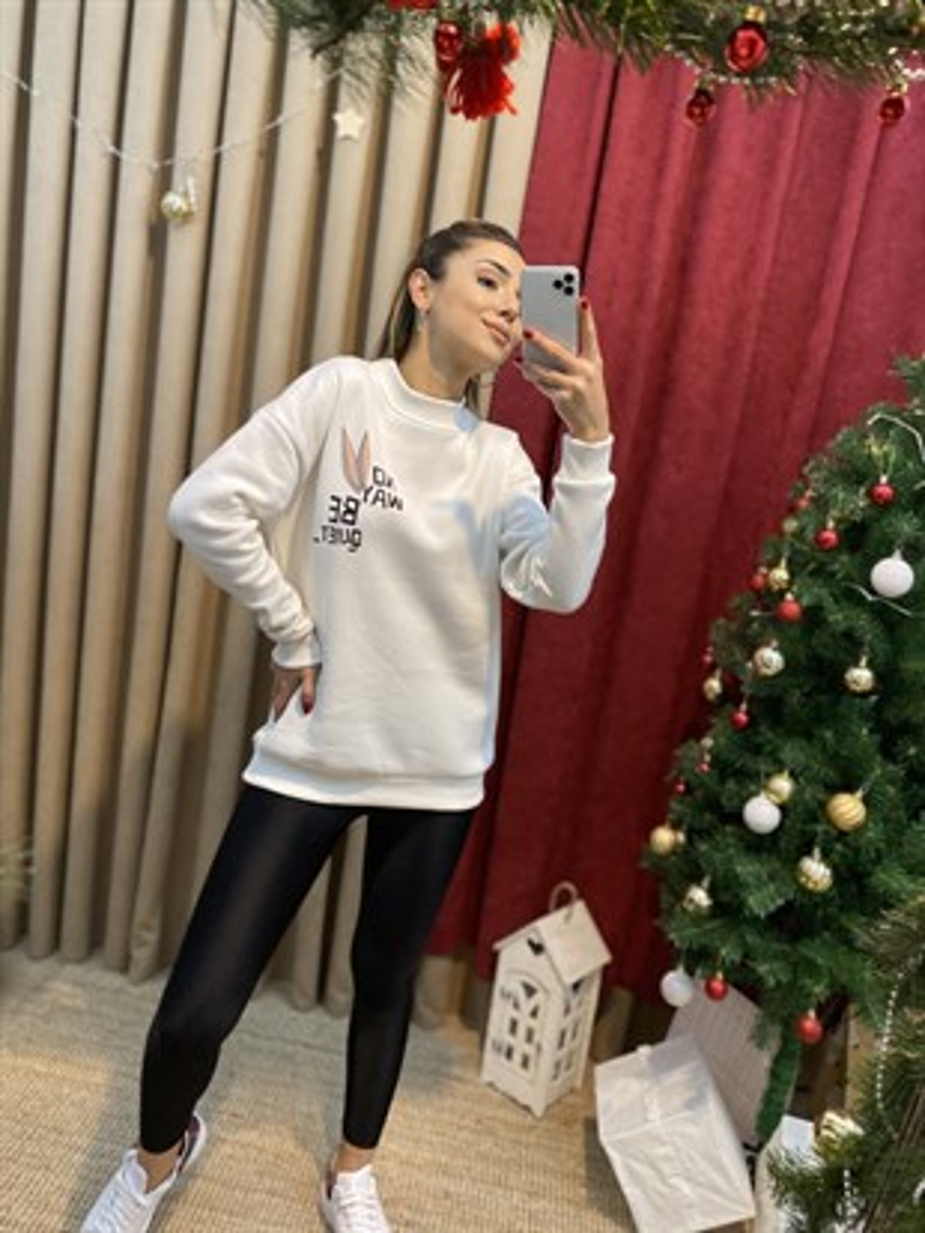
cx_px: 462
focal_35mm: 26
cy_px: 616
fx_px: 926
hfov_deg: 53.1
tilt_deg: -27.7
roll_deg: -9.6
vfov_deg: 67.3
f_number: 1.8
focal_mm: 4.25
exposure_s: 1/50
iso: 160
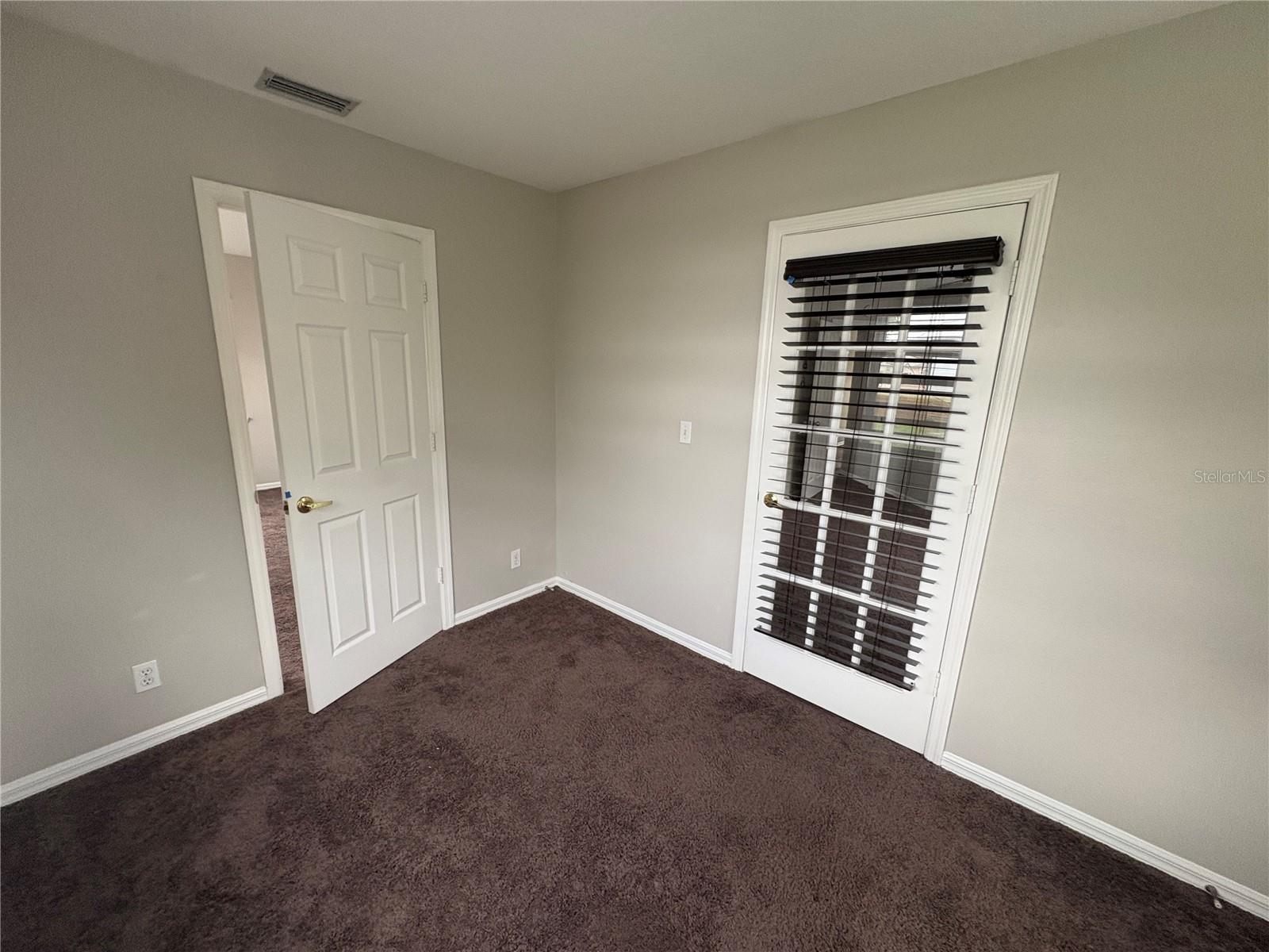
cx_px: 634
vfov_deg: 85.7
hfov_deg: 102.1
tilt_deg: -12.9
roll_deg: +0.0
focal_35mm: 14
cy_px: 476
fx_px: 513
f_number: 2.2
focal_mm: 2.22
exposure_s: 1/93
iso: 250
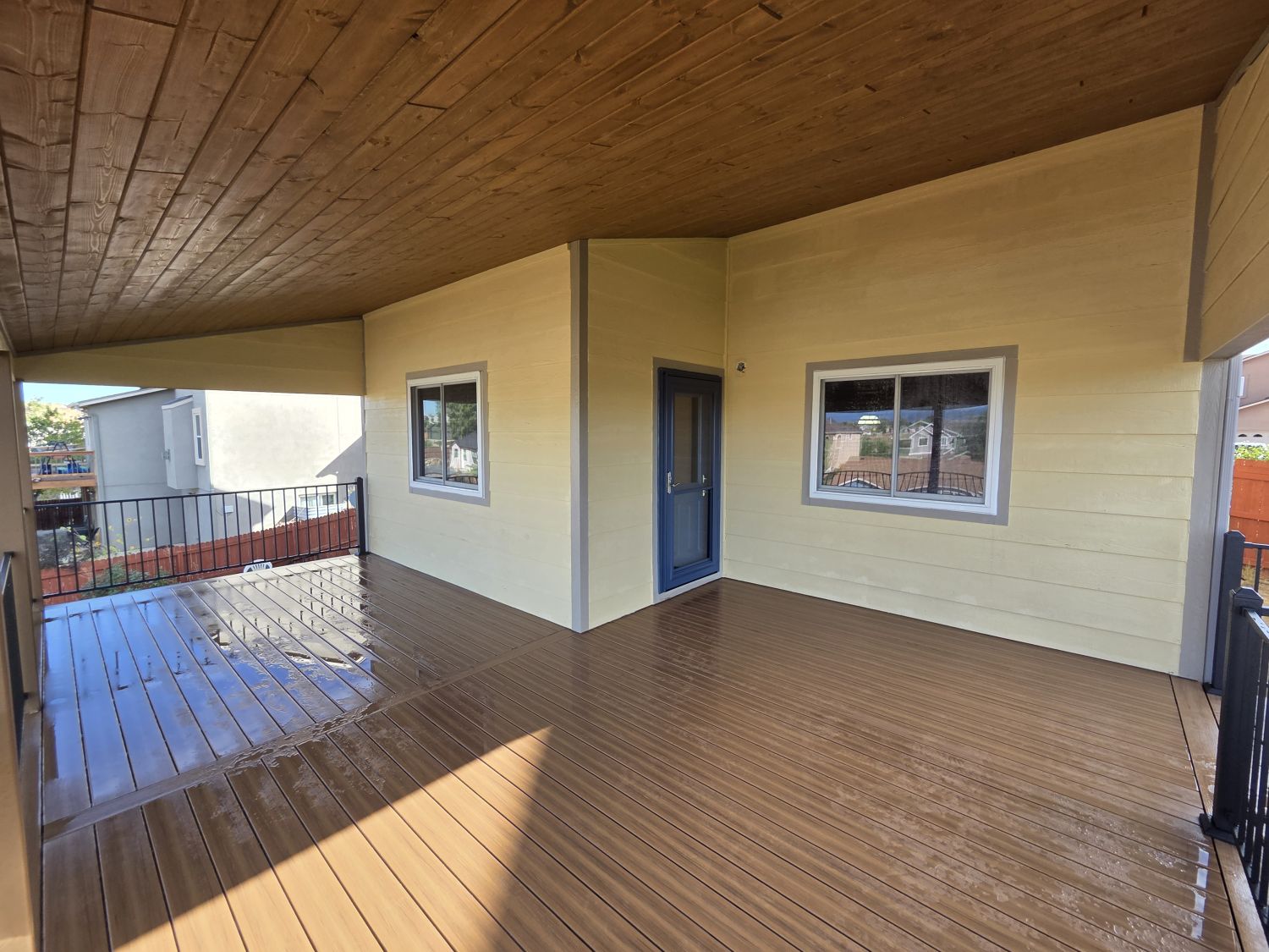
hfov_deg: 106.2
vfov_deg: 89.9
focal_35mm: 13
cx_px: 634
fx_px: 477
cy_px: 476
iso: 50
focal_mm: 2.2
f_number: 2.2
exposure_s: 1/313
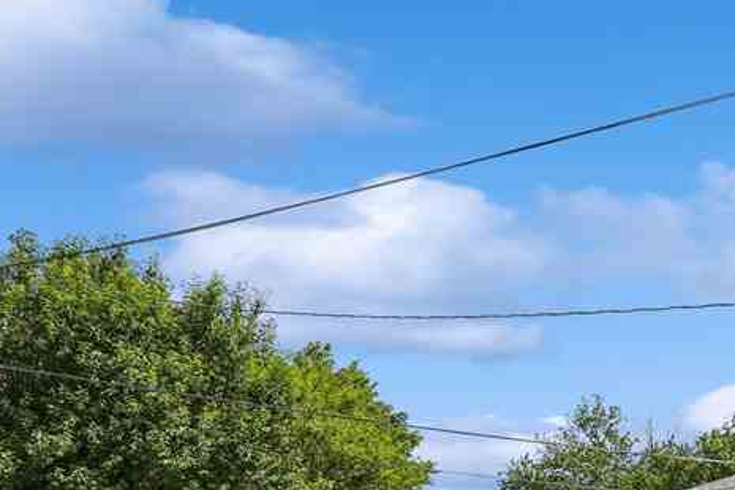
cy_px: 611
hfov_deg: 32.4
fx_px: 898
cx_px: 974
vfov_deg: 26.6
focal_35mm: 44
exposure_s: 1/800
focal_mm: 16
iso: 400
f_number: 9
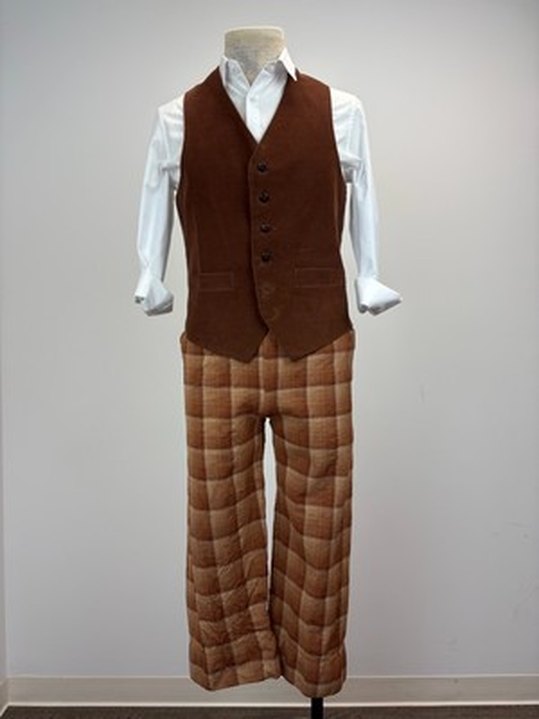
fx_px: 540
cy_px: 360
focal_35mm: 26
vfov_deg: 67.3
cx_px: 270
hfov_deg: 53.1
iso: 40
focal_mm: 5.96
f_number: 1.6
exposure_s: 1/193
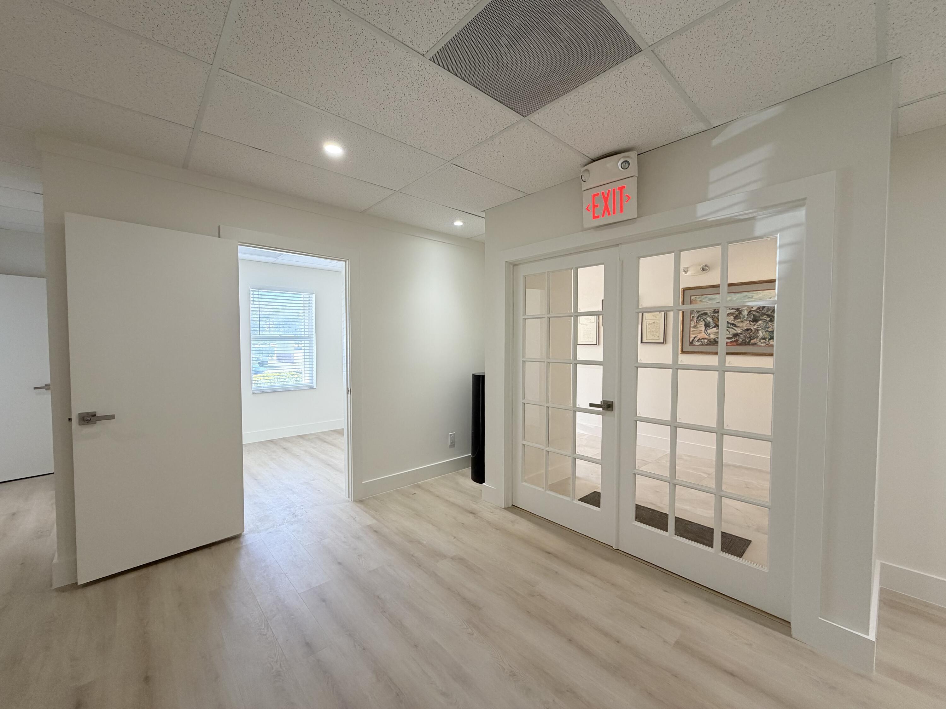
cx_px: 473
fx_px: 383
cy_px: 354
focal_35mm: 14
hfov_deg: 102.1
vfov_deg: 85.7
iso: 160
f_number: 2.2
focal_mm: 2.22
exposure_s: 1/121
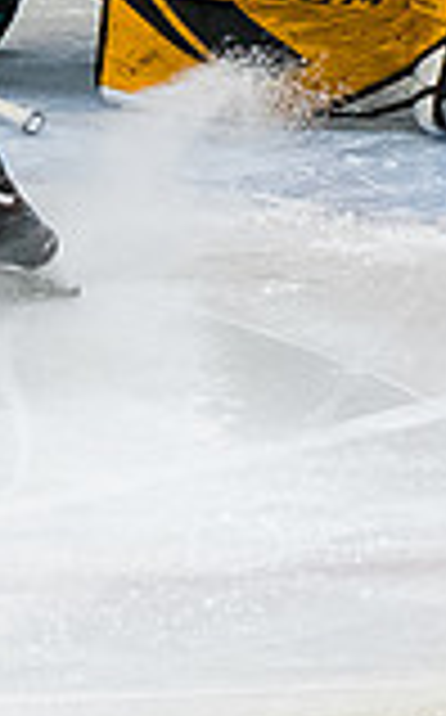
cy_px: -190
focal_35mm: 506
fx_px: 9867
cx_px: -139
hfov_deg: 2.6
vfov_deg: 4.1
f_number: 3.5
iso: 2500
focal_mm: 70
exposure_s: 1/800
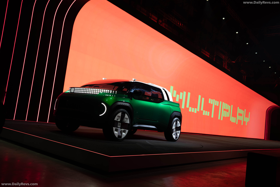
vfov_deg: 40.4
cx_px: 140
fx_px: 254
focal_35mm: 33
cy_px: 94
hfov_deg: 57.8
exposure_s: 1/320
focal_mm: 32.6
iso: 640
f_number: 2.8
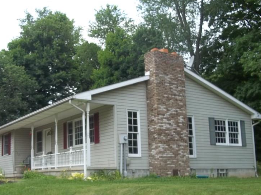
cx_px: 92
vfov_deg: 32.0
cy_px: 126
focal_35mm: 45
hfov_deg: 41.7
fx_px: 339
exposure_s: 1/500
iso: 64
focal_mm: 5.7
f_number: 2.9
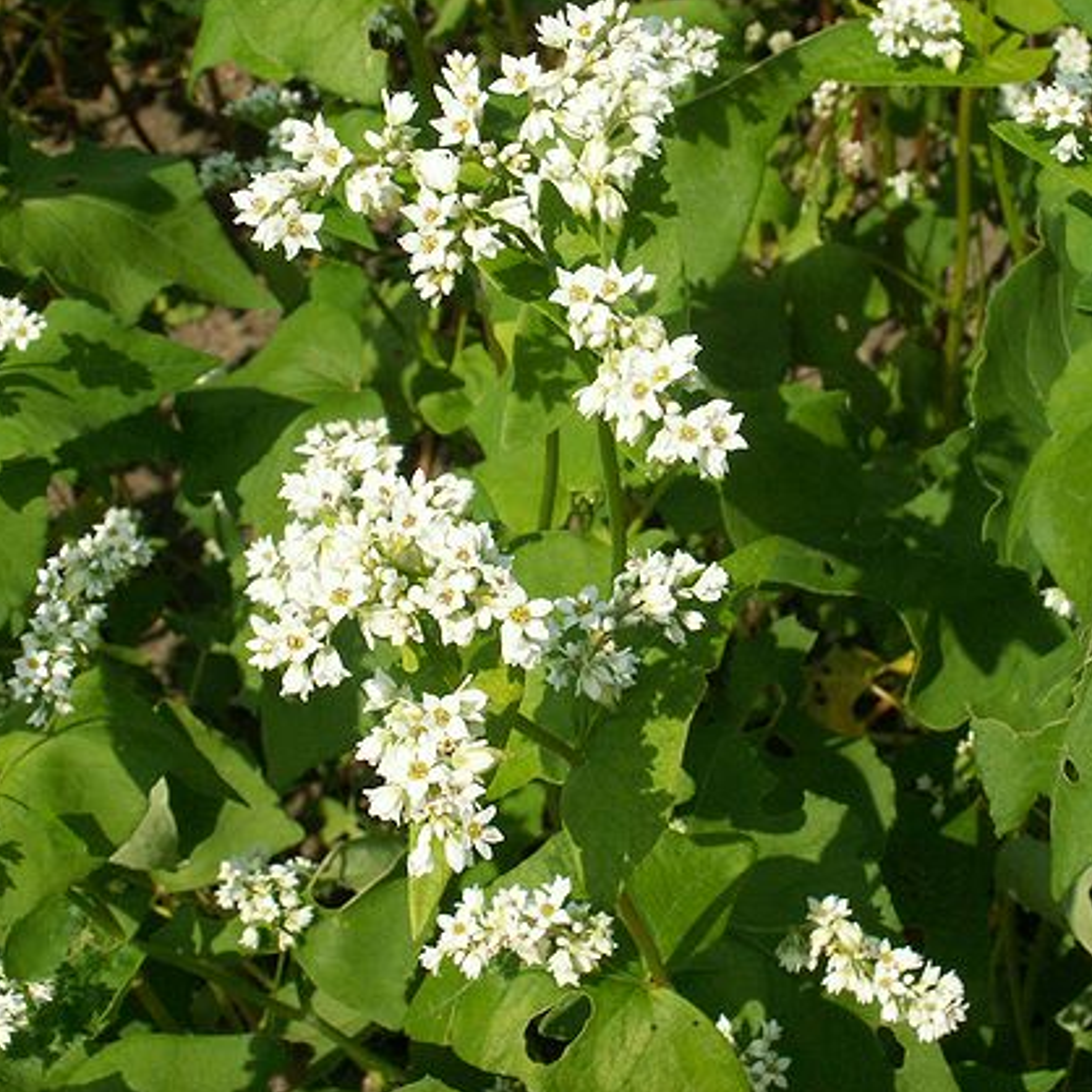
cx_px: 737
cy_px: 475
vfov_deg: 26.5
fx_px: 2320
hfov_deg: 26.3
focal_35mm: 65
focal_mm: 7.99
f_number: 8
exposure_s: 1/250
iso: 50
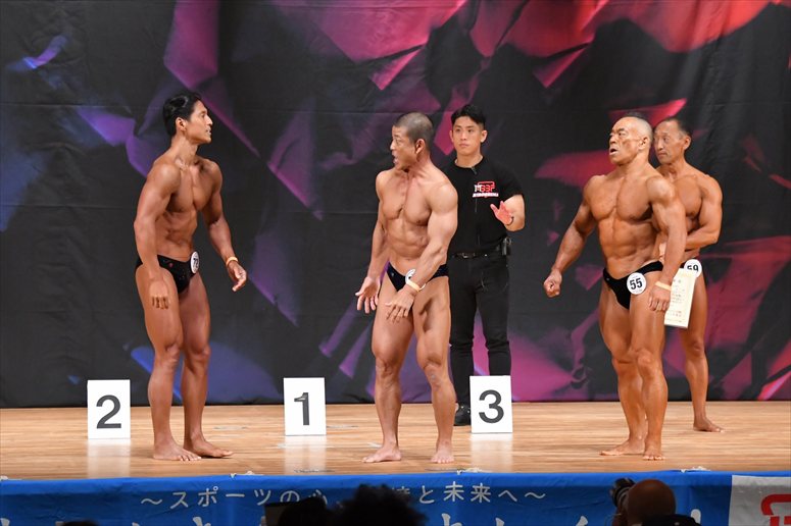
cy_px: 263
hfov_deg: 10.2
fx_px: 4436
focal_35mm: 202
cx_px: 396
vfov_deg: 6.8
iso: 6400
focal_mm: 135
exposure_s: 1/400
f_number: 5.6
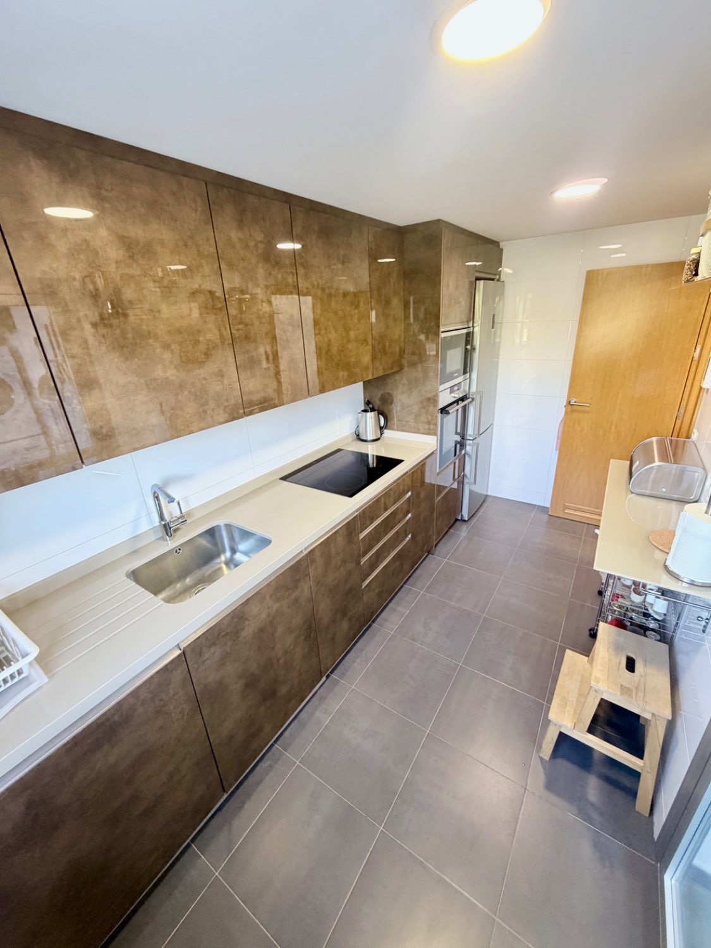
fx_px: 383
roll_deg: +3.9
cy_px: 474
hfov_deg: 85.7
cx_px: 356
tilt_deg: -21.8
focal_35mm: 14
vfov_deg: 102.1
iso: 400
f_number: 2.2
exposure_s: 1/60
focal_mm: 2.22
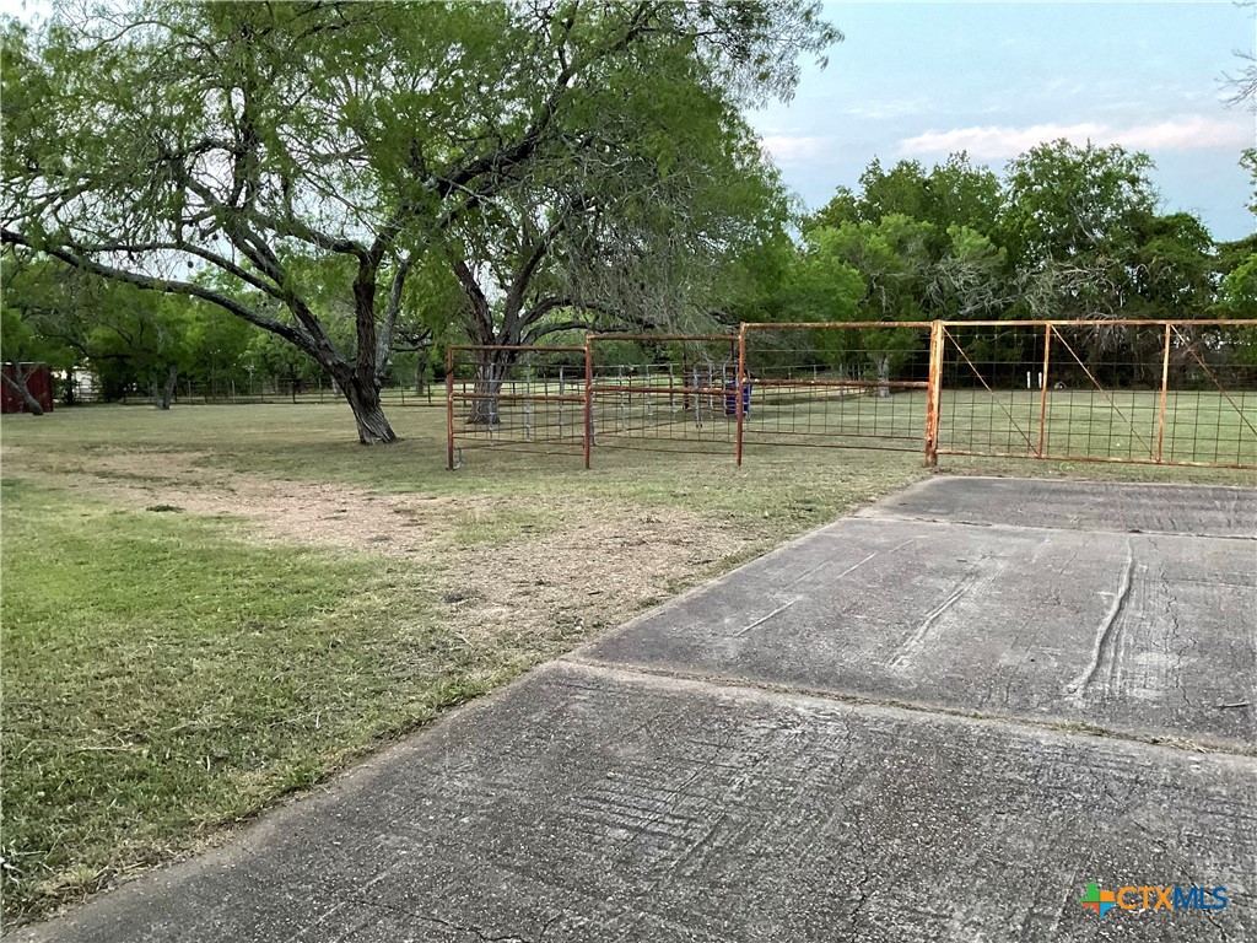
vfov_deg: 48.2
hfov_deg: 61.7
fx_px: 1053
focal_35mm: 29
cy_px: 472
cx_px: 628
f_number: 1.8
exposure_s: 1/60
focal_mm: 3
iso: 125
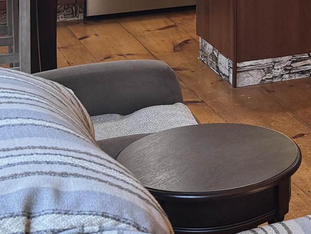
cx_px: 378
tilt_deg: -5.5
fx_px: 989
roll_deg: -0.9
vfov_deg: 12.7
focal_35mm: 110
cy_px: -123
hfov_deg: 17.0
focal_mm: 6.76
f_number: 1.78
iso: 160
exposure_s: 1/60
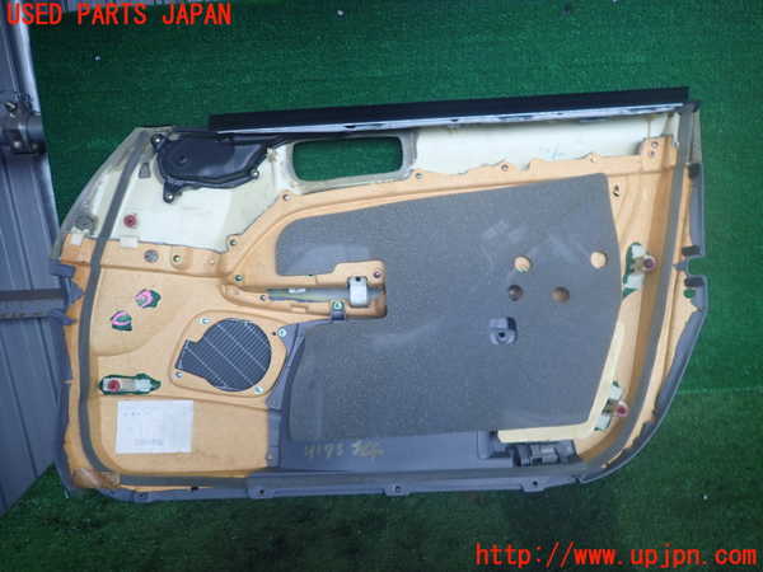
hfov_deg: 69.4
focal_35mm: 25
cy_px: 286
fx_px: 551
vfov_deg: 54.9
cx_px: 382
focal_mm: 4.5
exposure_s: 1/125
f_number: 2
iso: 100
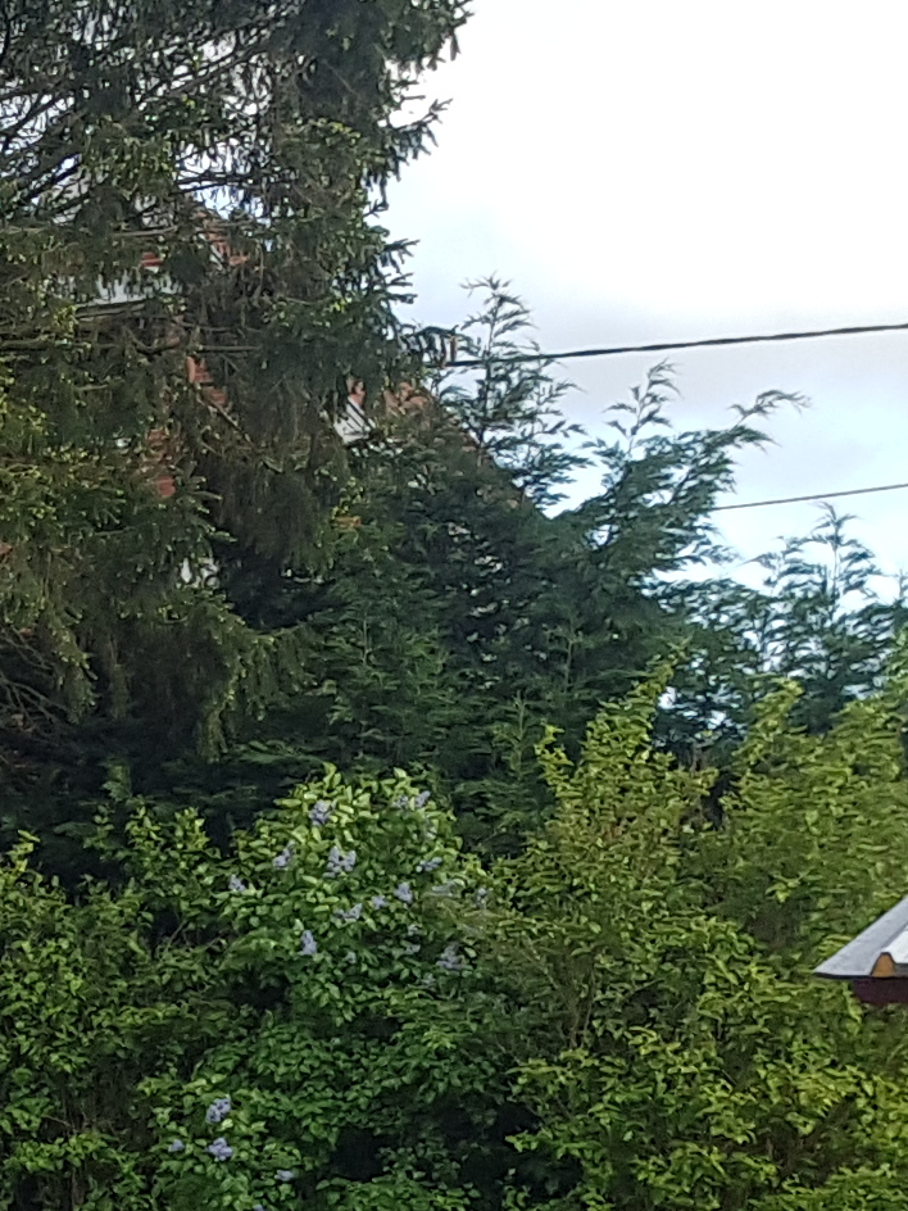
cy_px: 1578
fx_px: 3882
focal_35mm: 111
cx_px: -1284
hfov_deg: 11.1
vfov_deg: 16.7
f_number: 1.7
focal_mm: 4.2
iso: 40
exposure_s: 1/328
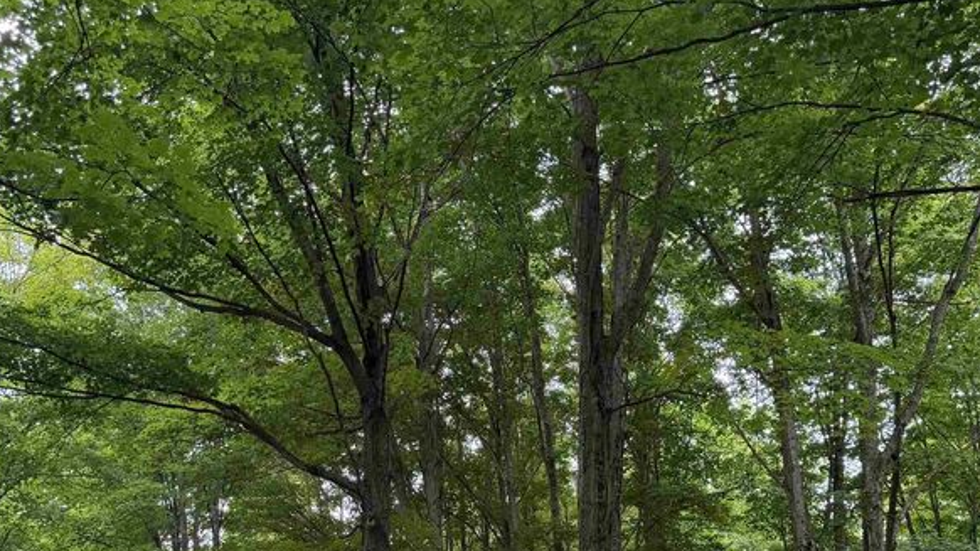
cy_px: 586
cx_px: 411
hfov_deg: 44.4
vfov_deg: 24.4
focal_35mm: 46
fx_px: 1195
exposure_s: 1/227
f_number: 1.78
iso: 200
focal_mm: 6.76
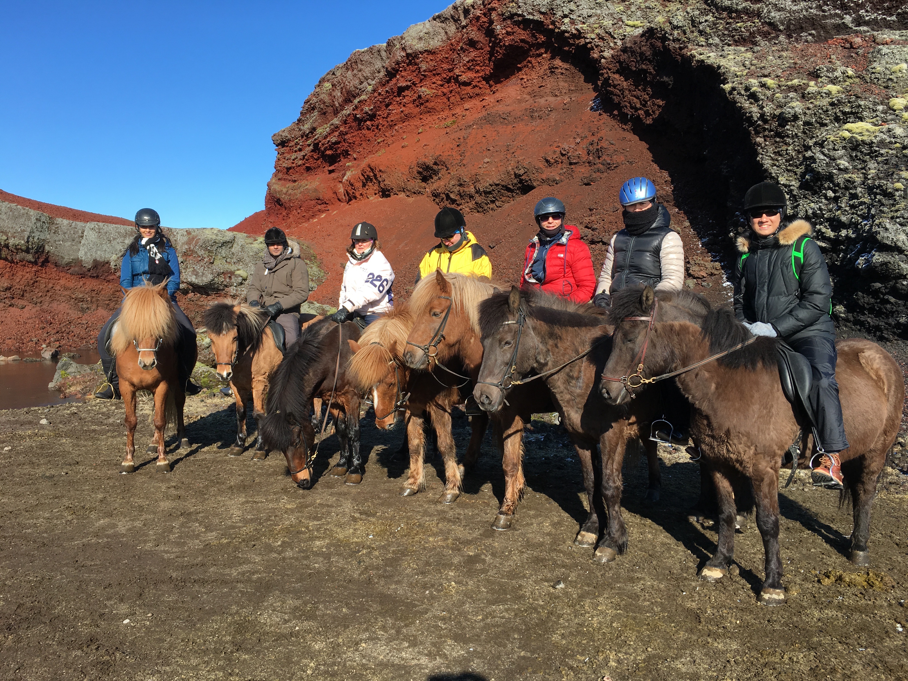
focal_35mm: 29
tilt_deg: -2.3
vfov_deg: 48.2
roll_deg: -1.3
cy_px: 340
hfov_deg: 61.7
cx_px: 454
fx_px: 761
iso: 25
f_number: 2.2
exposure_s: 1/999
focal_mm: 4.15
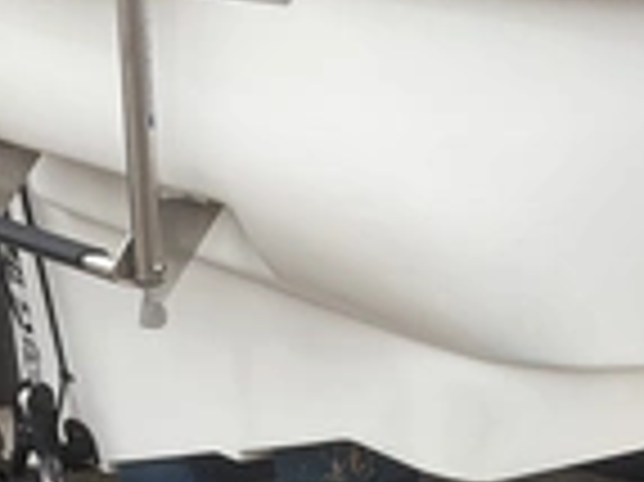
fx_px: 1506
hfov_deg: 23.9
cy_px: 644
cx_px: 468
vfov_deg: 17.0
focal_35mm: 81
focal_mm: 3
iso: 25
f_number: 1.8
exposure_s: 1/842
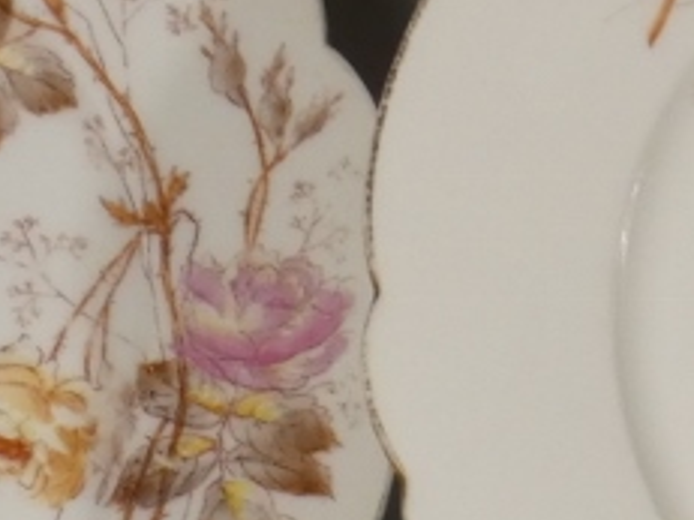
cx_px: 1256
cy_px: 499
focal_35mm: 726
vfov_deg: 2.0
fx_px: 14548
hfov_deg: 2.7
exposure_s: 1/80
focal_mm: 29.5
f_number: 5.4
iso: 320
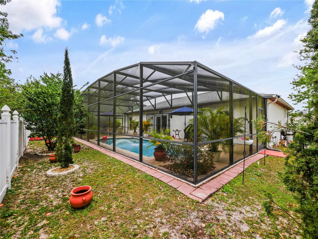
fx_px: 129
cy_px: 120
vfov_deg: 85.7
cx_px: 159
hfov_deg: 102.1
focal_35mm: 14
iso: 200
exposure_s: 1/320
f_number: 7.1
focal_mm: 7
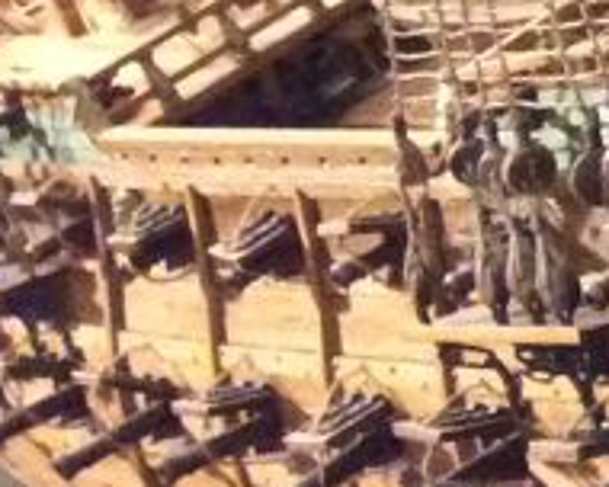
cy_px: -344
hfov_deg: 10.0
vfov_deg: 9.1
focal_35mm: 164
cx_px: 1561
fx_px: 2956
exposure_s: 1/17
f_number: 2.4
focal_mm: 3.3
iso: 500
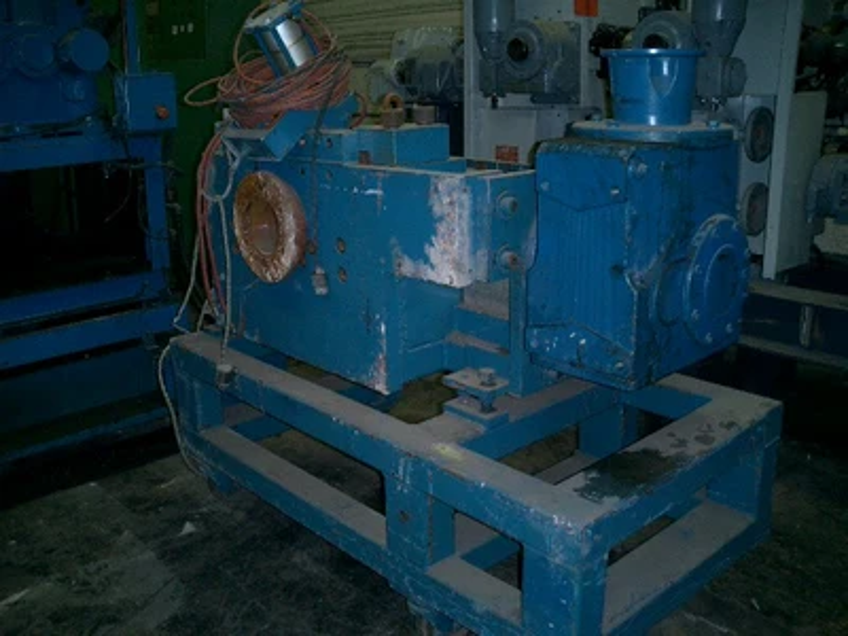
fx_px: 857
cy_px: 318
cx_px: 424
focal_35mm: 35
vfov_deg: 40.7
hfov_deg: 52.6
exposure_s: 1/40
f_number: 4.2
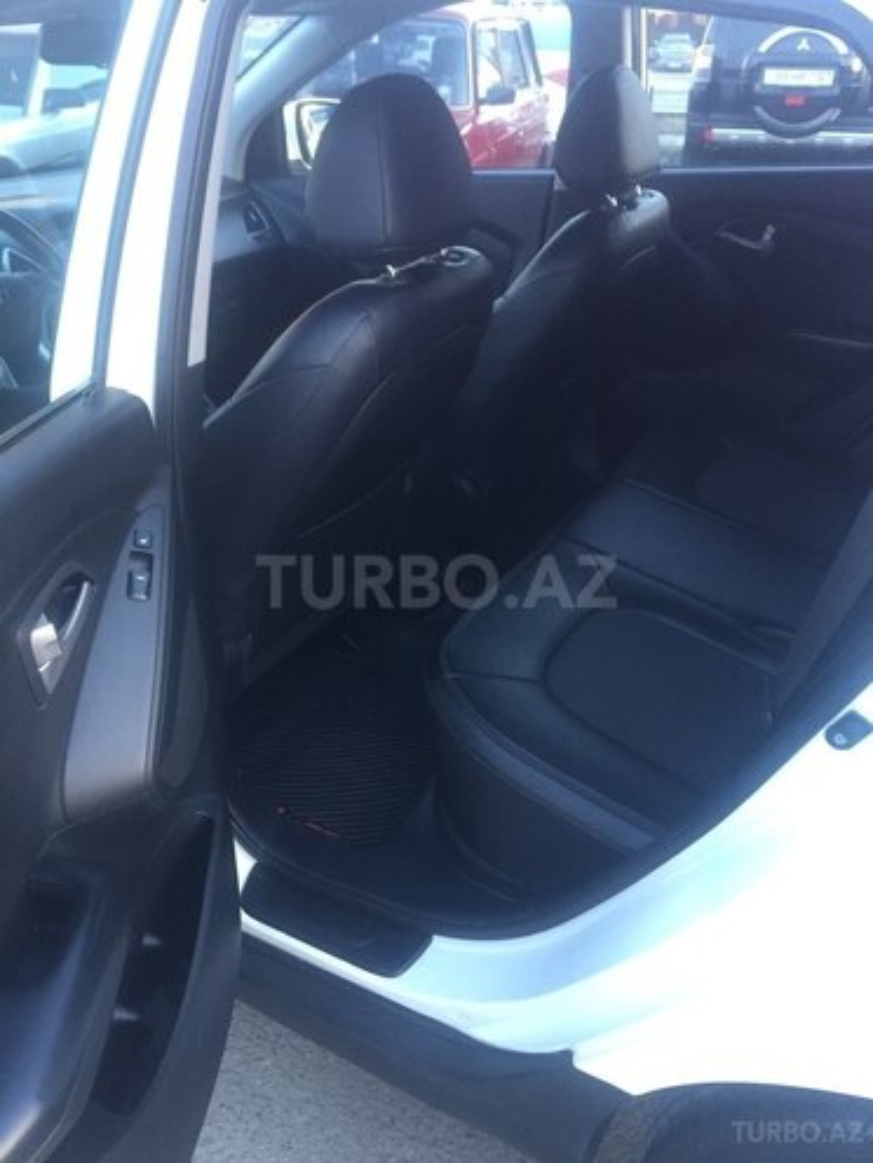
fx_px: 975
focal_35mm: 29
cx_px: 436
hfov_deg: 48.2
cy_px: 582
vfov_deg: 61.7
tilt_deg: -28.5
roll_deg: +0.1
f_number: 2.2
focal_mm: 4.15
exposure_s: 1/33
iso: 125
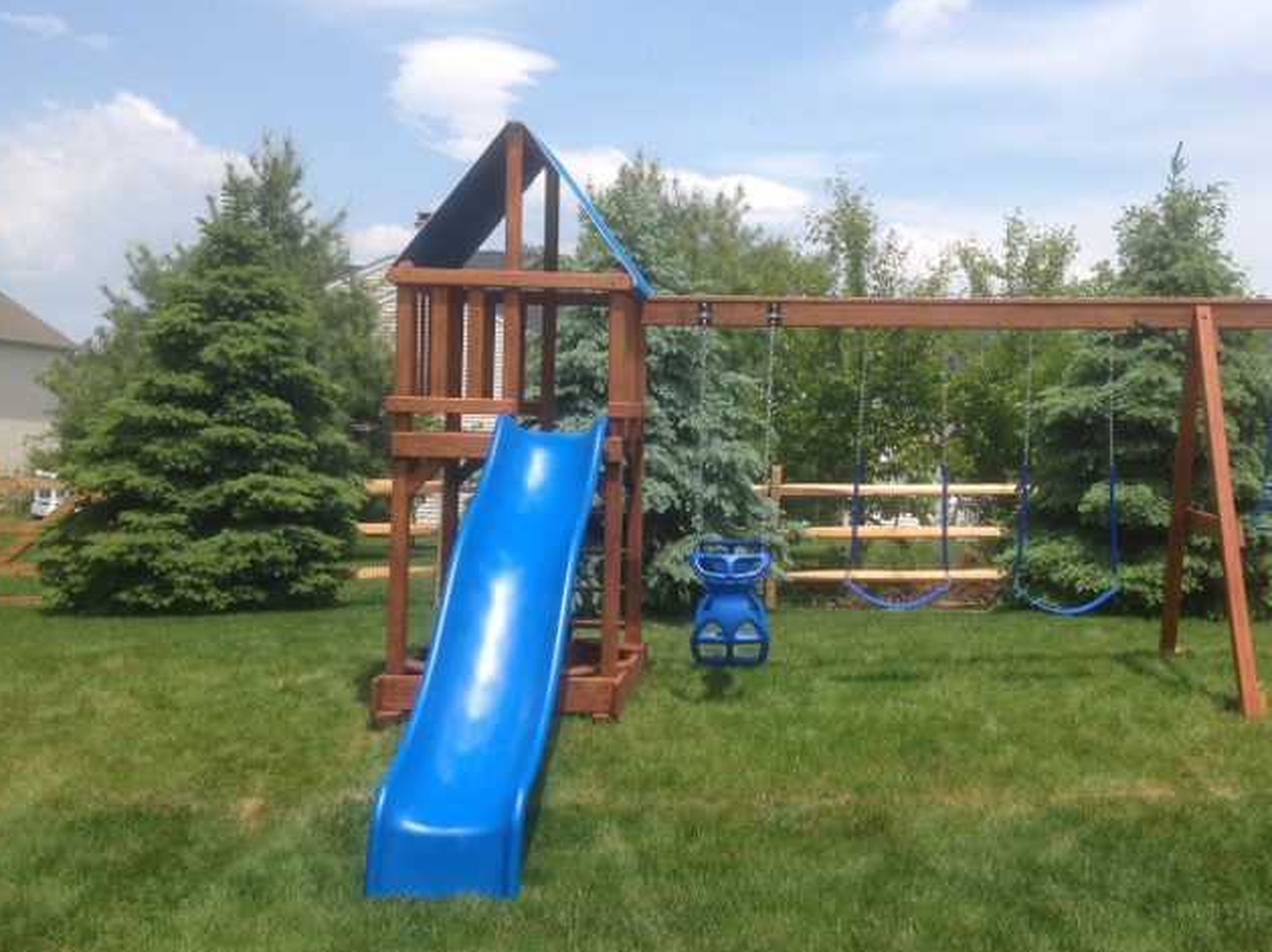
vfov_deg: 34.3
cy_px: 408
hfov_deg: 44.5
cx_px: 787
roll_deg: -2.8
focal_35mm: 42
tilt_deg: +0.8
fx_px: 1542
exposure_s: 1/1355
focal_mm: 4.12
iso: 50
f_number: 2.4
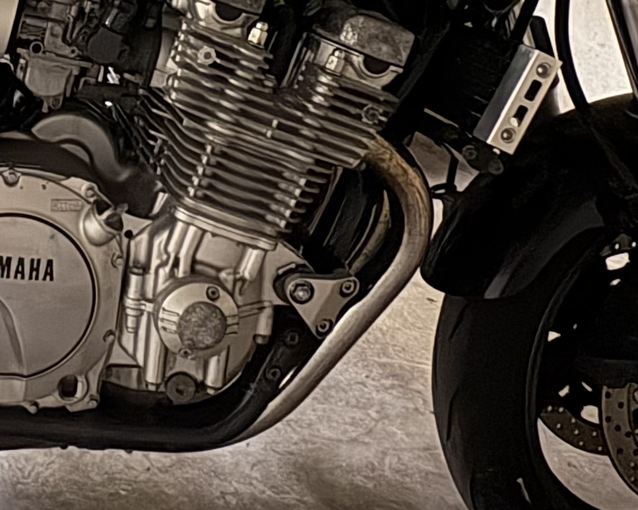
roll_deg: -4.3
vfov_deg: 24.9
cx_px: -25
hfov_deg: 30.3
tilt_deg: -6.2
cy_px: -45
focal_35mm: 57
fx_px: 1076
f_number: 2.2
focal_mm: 2.22
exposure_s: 1/20
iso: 1600
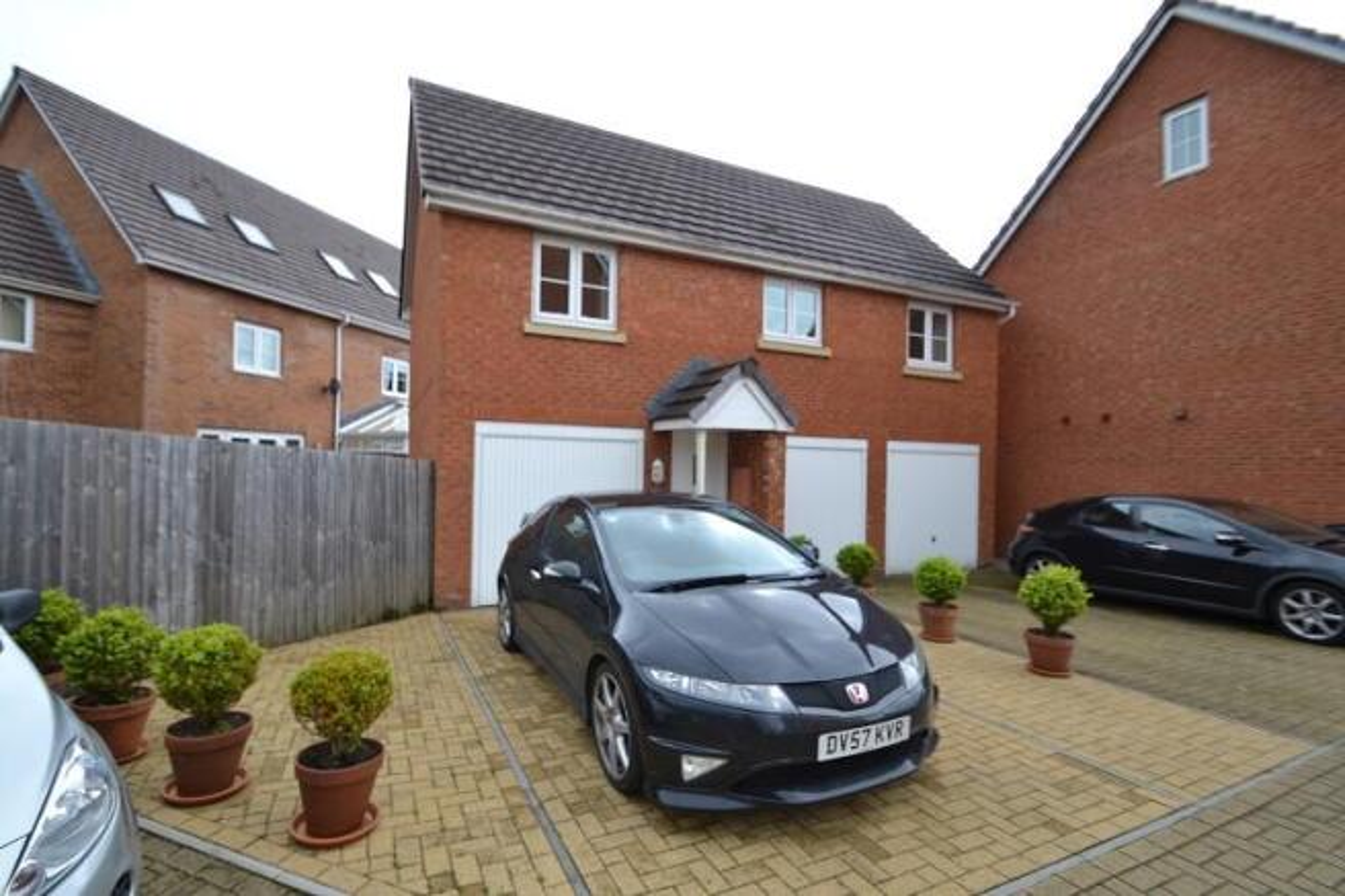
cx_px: 672
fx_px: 560
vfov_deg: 77.3
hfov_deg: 100.4
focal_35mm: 15
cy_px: 448
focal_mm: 10
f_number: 6.3
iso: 100
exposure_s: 1/160
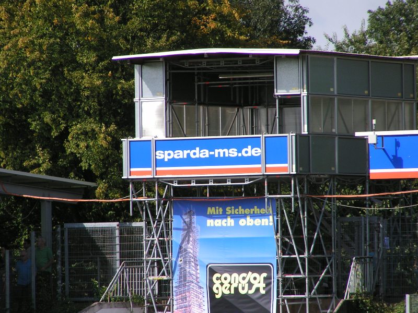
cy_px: 156
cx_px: 209
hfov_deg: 5.2
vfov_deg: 3.9
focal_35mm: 380
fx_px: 4589
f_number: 4.5
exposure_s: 1/640
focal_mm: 58
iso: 50
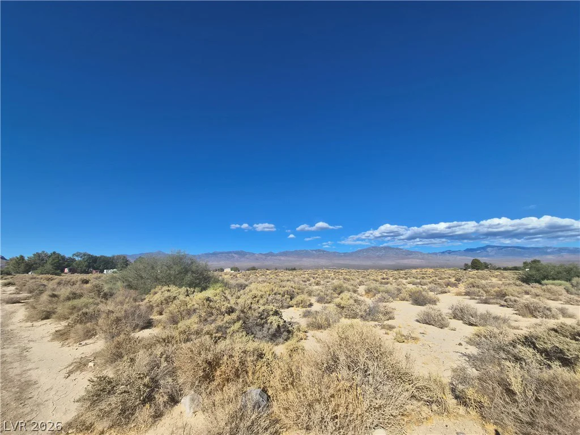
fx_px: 218
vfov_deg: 89.9
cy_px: 218
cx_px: 290
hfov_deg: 106.2
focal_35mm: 13
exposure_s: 1/1892
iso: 25
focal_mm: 1.7
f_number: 2.2
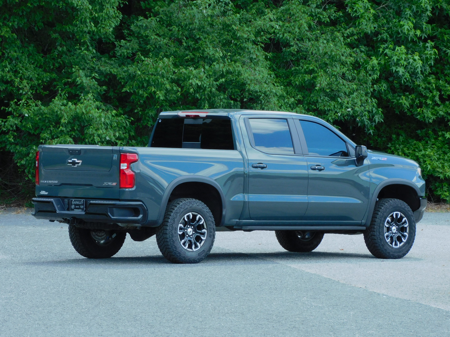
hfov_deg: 11.0
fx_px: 2340
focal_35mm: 180
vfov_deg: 8.2
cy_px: 168
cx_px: 225
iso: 125
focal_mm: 32.2
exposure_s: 1/125
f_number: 5.3
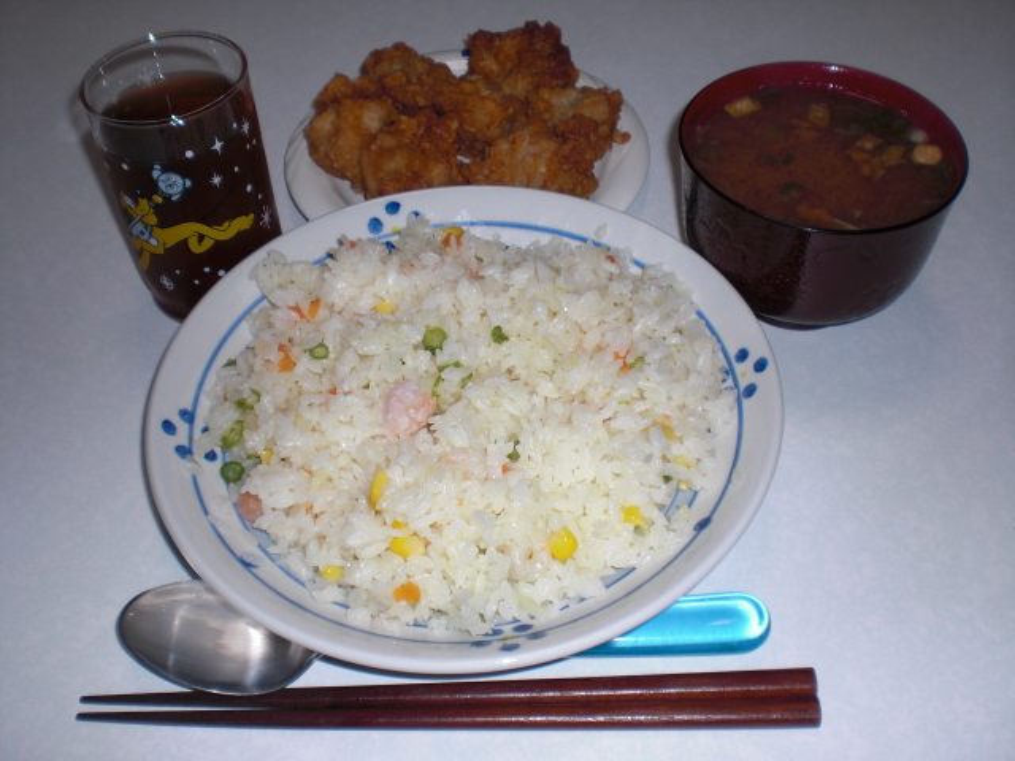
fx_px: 1114
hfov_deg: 49.0
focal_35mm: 38
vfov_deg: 37.7
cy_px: 380
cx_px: 508
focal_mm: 6.3
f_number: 3.1
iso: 64
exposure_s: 1/60
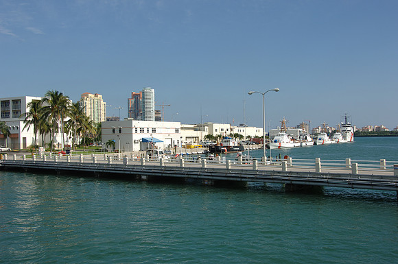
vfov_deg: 34.1
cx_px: 199
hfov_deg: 49.6
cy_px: 132
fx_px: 431
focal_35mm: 39
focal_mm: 26
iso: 100
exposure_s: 1/320
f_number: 8.5
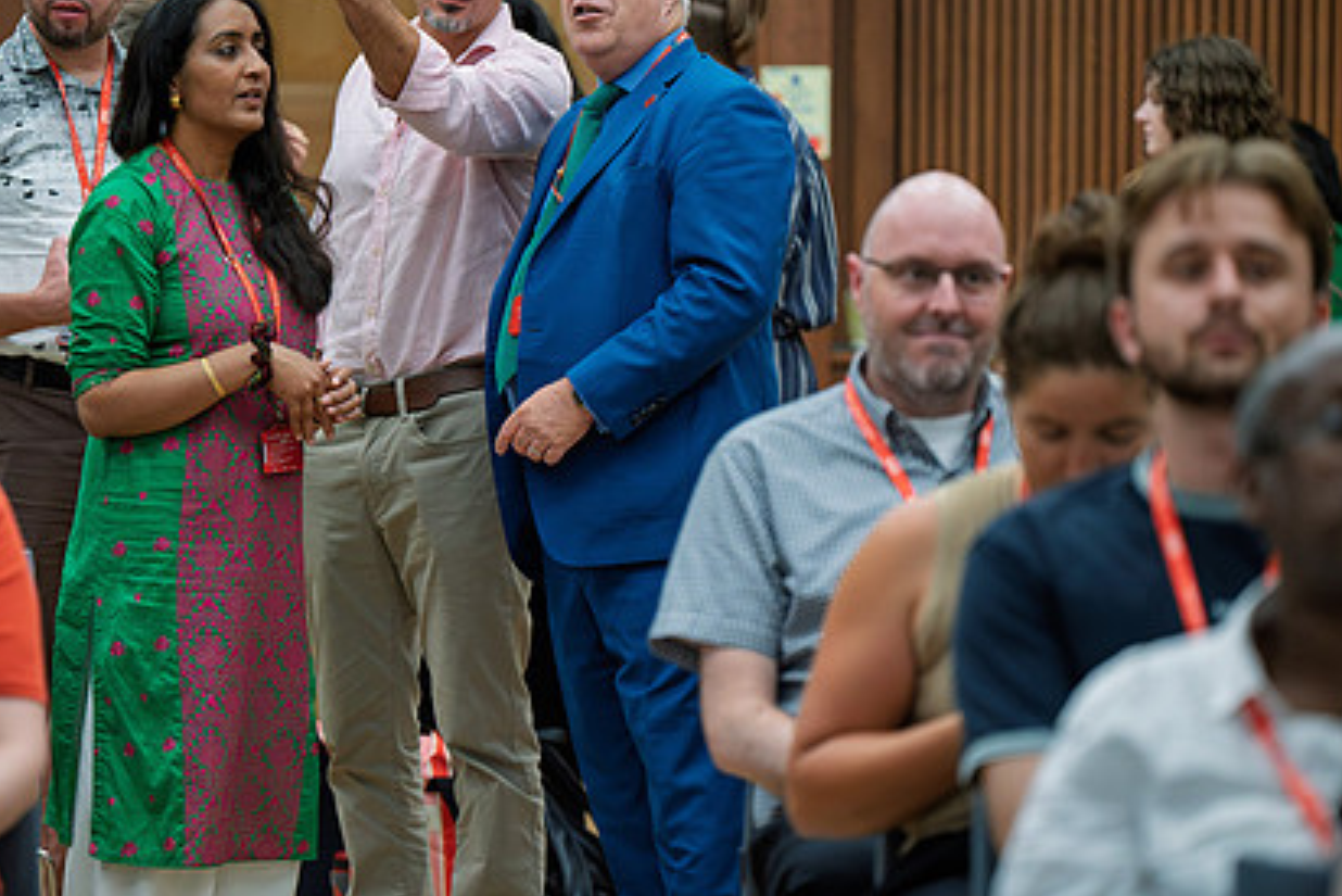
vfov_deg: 7.0
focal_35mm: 196
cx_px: 554
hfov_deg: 10.5
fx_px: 7309
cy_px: 461
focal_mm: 135
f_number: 2.8
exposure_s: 1/250
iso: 4000
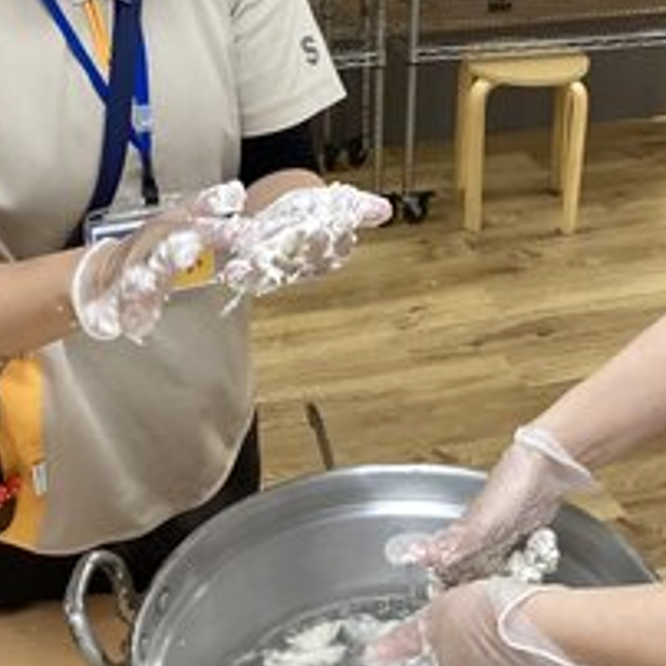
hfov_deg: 28.0
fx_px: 1328
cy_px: 231
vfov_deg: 28.0
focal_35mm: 61
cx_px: 435
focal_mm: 3.3
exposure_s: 1/60
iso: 200
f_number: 2.4
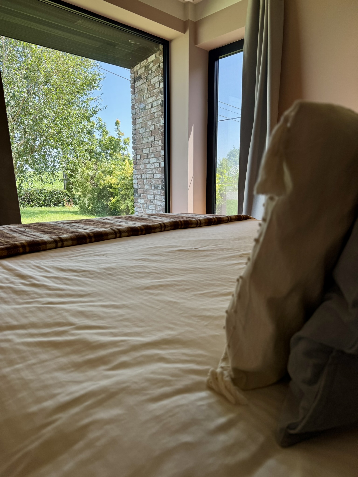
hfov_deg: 56.8
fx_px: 331
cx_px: 179
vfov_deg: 71.6
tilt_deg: -9.4
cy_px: 238
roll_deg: +0.4
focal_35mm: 24
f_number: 1.78
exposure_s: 1/693
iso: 80
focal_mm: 6.76
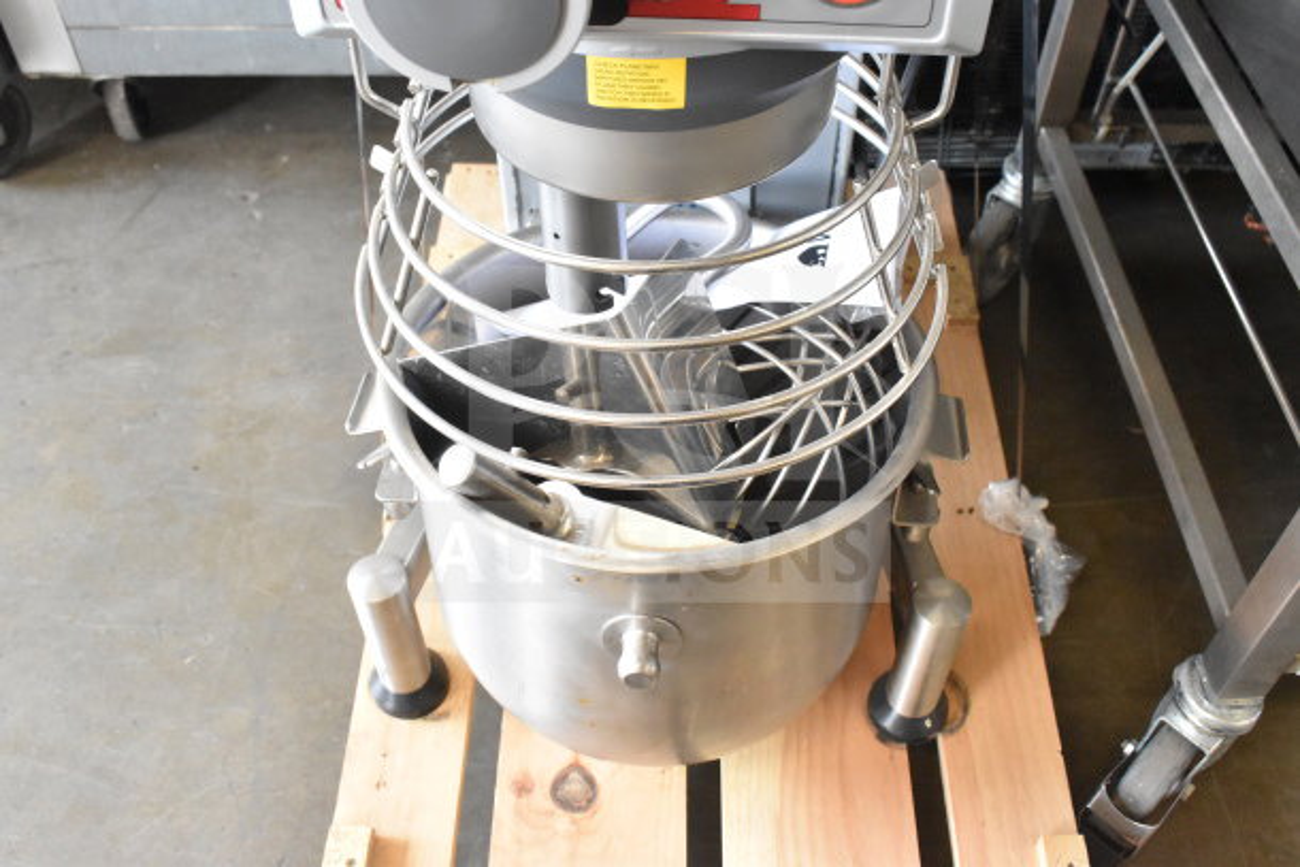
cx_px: 650
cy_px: 434
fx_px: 1246
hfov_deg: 55.1
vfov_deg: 38.4
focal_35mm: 34
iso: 6400
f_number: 8
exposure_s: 1/250
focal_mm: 23
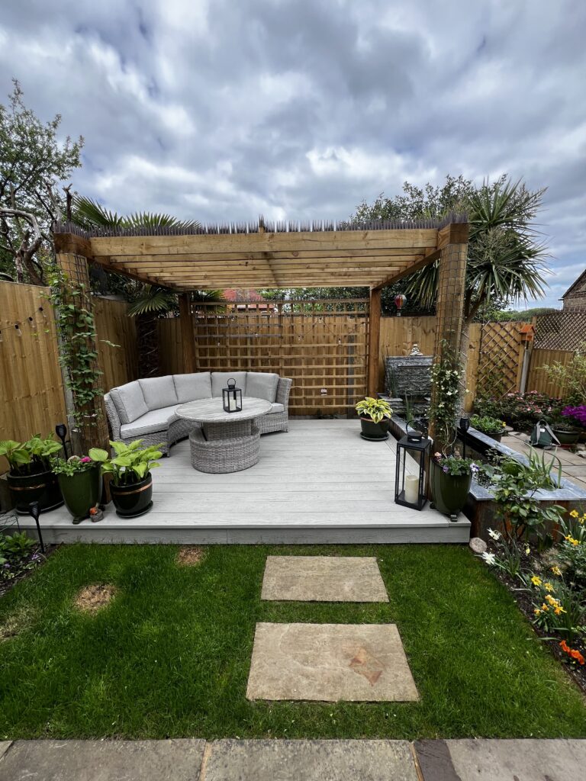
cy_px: 390
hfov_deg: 89.9
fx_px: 293
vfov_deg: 106.2
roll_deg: +1.8
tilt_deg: -10.3
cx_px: 293
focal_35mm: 13
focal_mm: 1.57
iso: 32
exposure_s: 1/377
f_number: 1.8
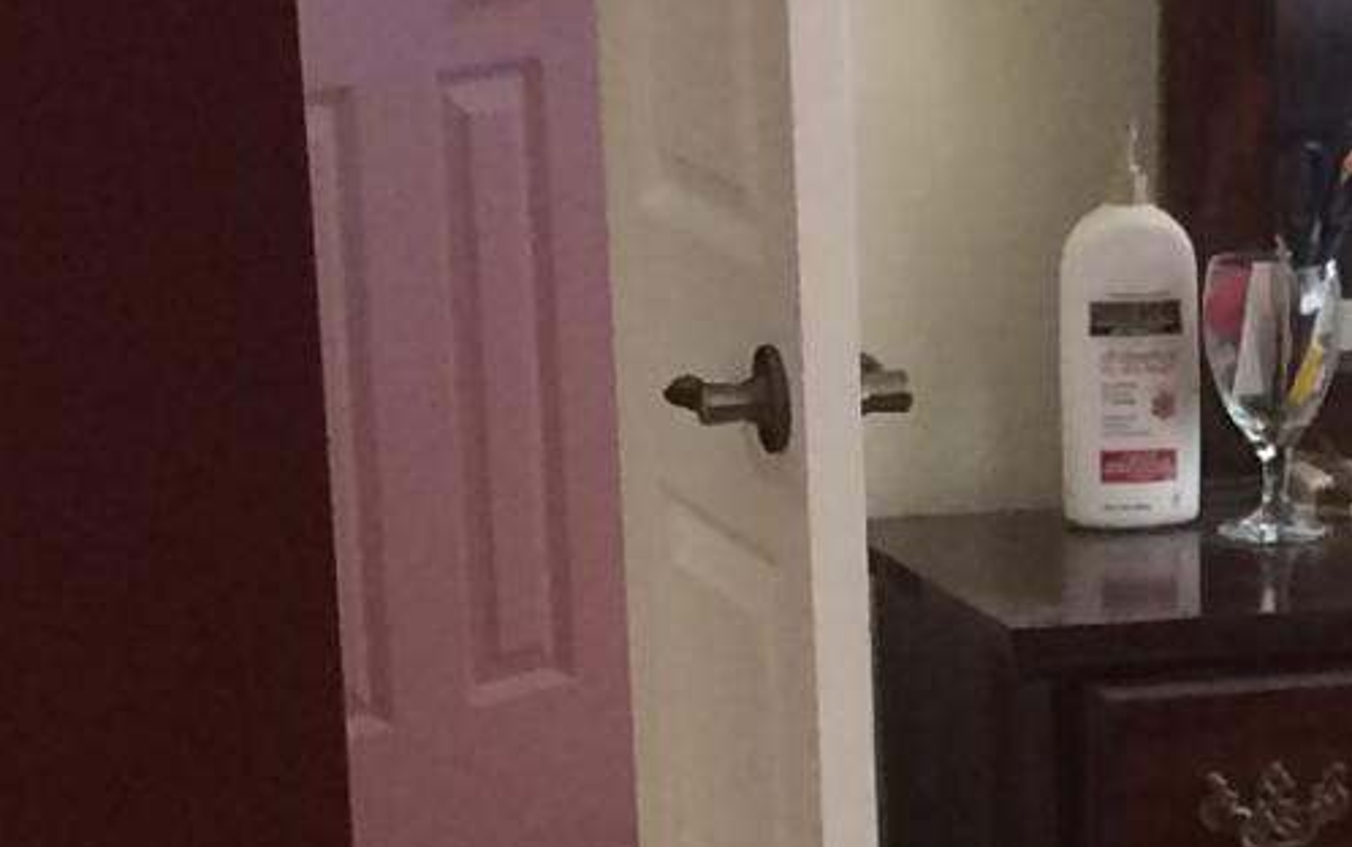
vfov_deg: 7.1
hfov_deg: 11.1
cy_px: 1029
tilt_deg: -16.2
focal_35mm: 185
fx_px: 6821
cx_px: 1572
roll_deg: +1.3
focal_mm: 4.15
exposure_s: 1/30
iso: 160
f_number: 2.2
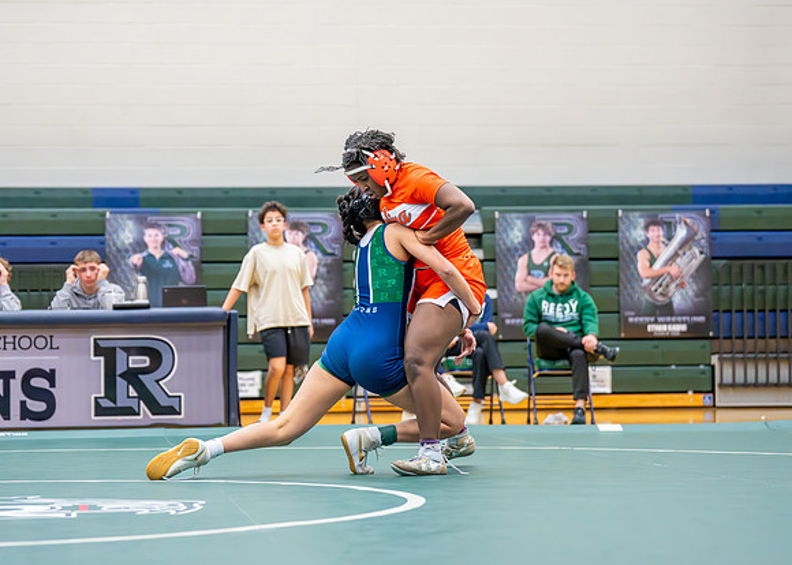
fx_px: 2151
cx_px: 320
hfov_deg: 20.8
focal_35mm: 96
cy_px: 262
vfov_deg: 15.0
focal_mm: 79
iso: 6400
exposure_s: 1/1000
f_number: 2.8
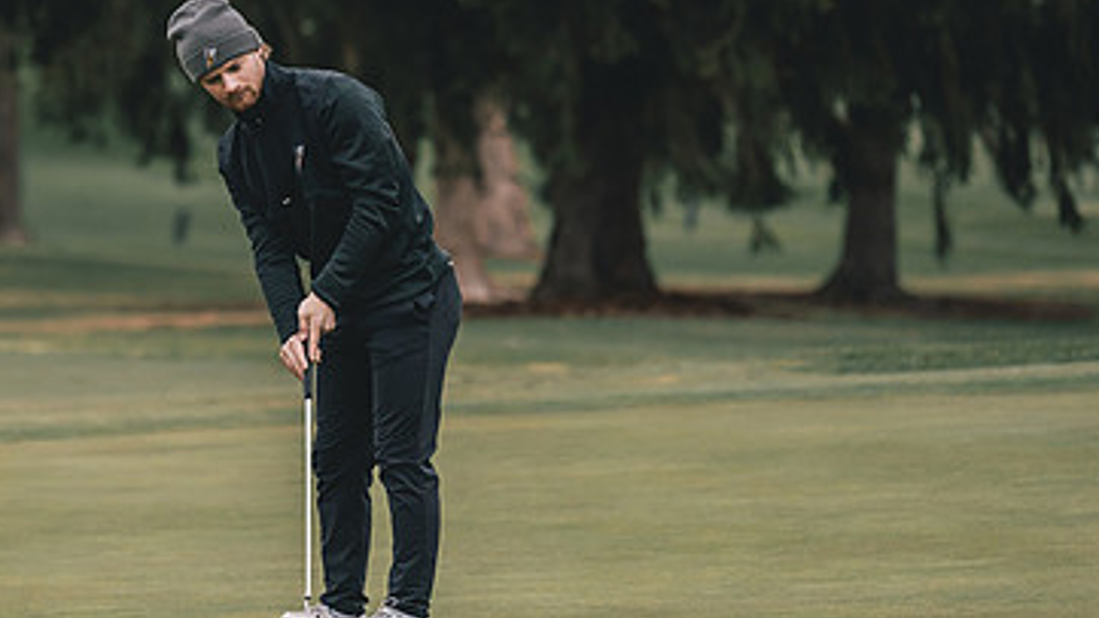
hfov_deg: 6.6
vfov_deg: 3.7
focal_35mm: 327
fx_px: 9528
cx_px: 278
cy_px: 340
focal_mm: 150
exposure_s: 1/3200
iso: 640
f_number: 2.8
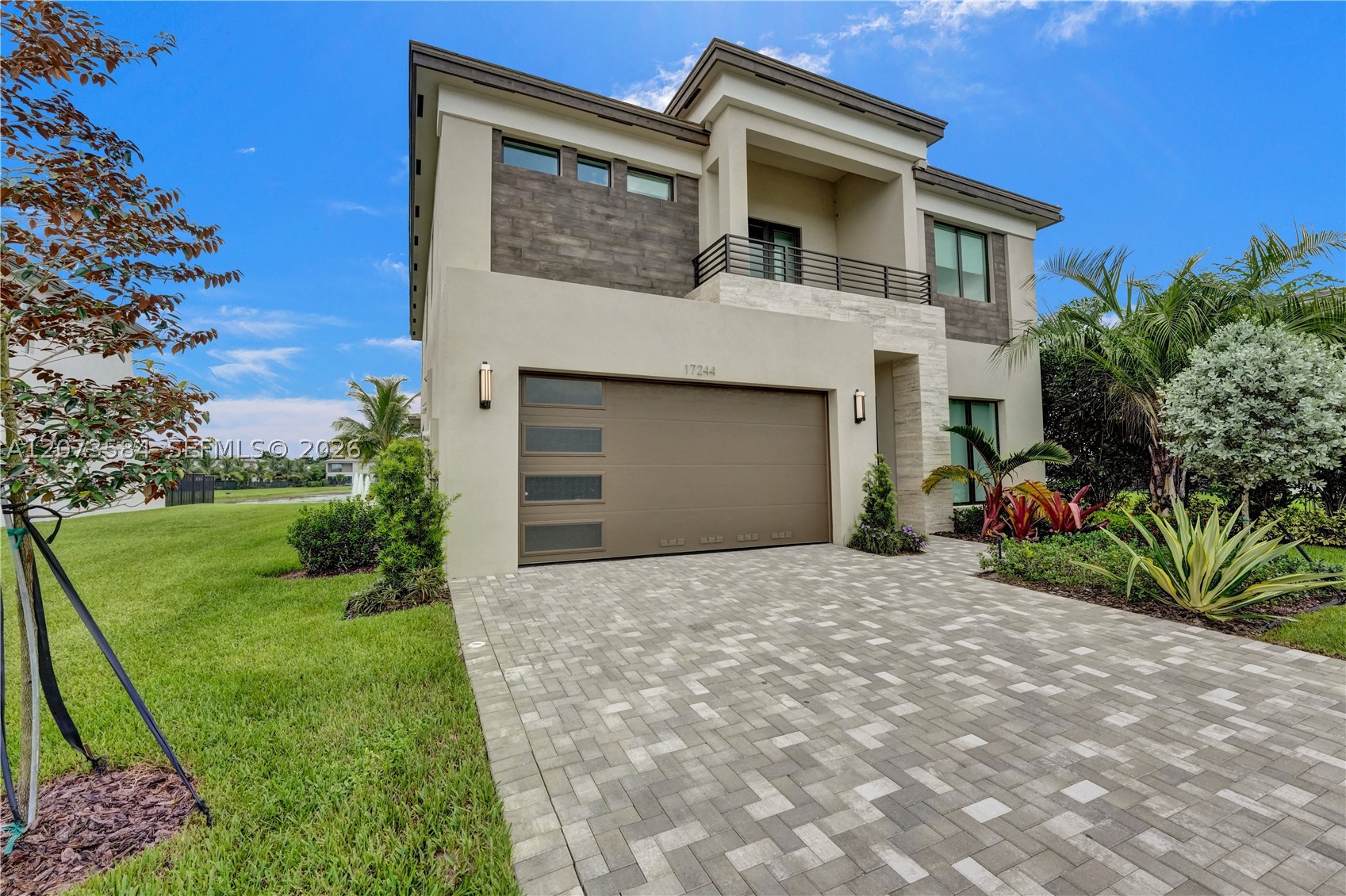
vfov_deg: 81.2
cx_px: 673
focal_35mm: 14
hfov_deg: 104.3
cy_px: 448
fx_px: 523
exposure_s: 1/4000
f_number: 9
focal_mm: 14
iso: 2500
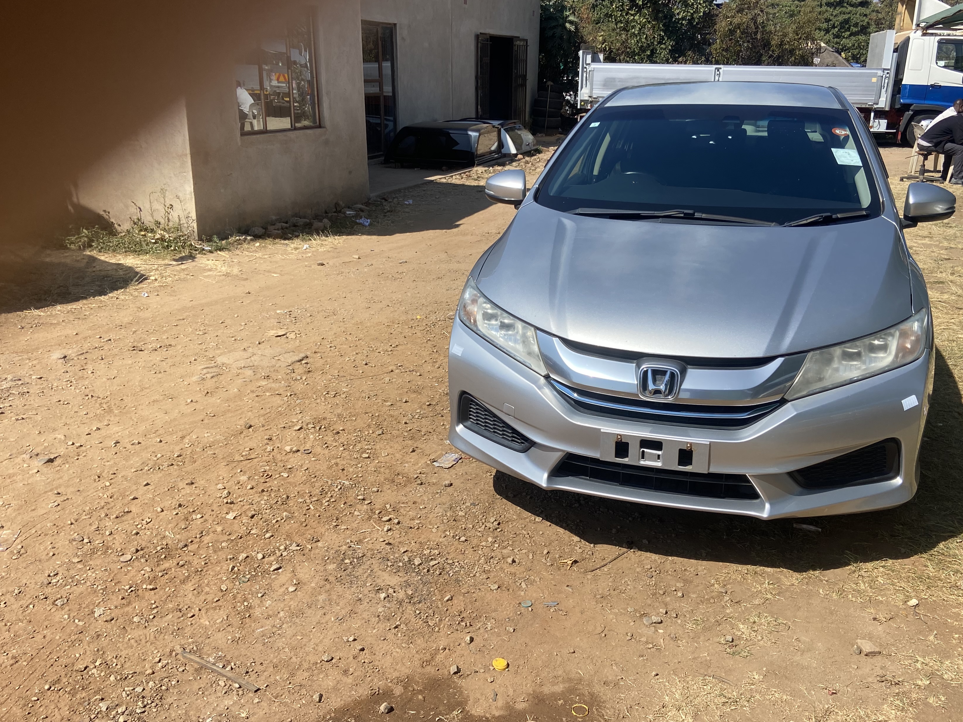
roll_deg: -0.3
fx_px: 890
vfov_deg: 44.1
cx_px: 516
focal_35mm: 32
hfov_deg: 56.8
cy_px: 343
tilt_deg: -17.6
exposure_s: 1/2755
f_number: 1.8
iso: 32
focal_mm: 4.25
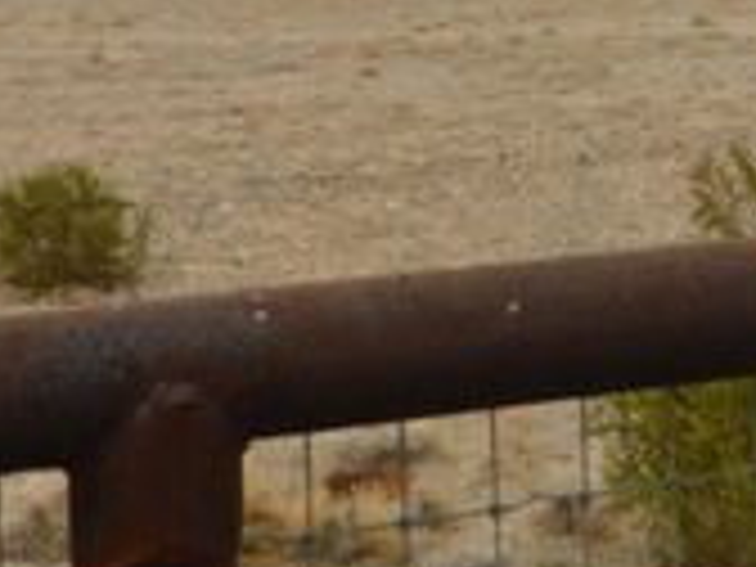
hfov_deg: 14.2
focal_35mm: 134
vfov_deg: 10.9
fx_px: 2927
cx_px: 936
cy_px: -106
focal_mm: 8
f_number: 7.4
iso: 125
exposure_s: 1/500
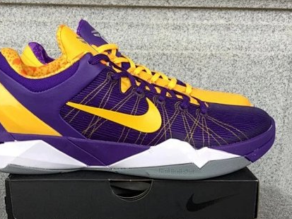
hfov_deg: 39.6
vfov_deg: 30.0
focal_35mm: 48
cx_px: 127
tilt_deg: -16.8
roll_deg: -0.7
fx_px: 405
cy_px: 149
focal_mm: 3.3
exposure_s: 1/124
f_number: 2.4
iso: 25
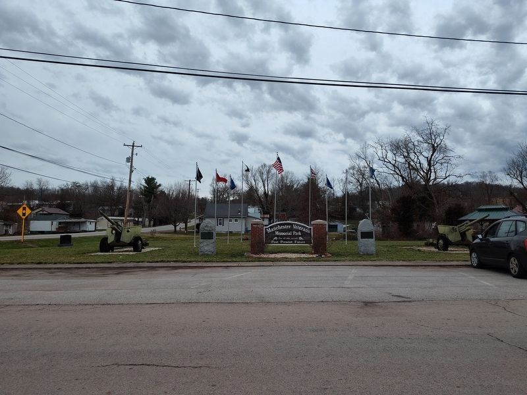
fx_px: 350
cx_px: 264
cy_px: 198
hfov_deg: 73.9
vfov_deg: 58.9
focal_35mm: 23
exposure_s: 1/1208
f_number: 1.8
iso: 100
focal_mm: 5.56
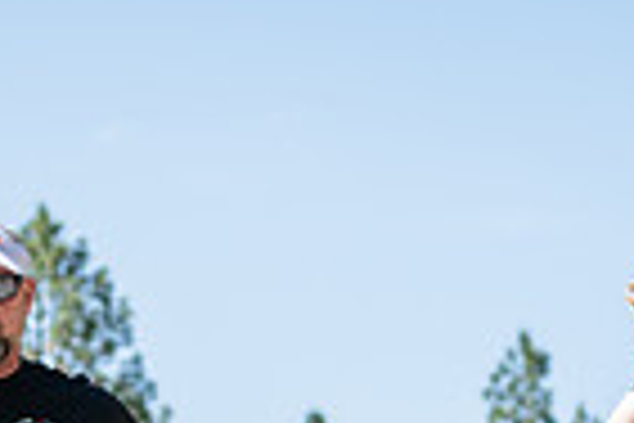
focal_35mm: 305
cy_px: 515
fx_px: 5371
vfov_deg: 4.5
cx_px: 130
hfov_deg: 6.7
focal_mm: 74
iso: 100
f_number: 4
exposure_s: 1/500
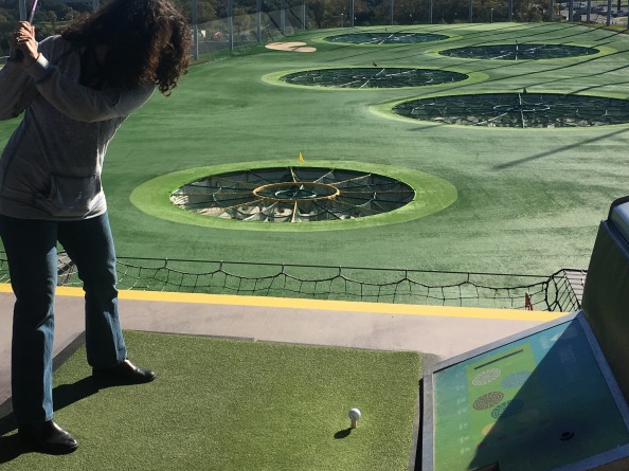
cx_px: 221
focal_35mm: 50
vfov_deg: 29.0
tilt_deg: -11.1
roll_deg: +2.3
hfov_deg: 37.9
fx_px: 908
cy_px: 174
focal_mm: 4.15
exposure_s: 1/1709
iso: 25
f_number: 2.2
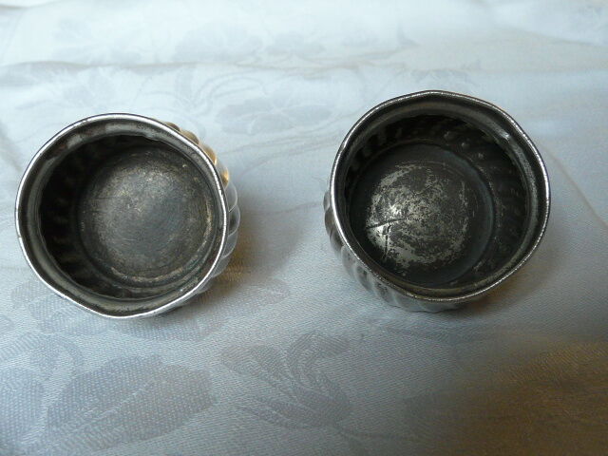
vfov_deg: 31.5
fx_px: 808
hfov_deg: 41.2
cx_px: 304
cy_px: 228
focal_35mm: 46
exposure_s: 1/25
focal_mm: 4.7
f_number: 2.8
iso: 200
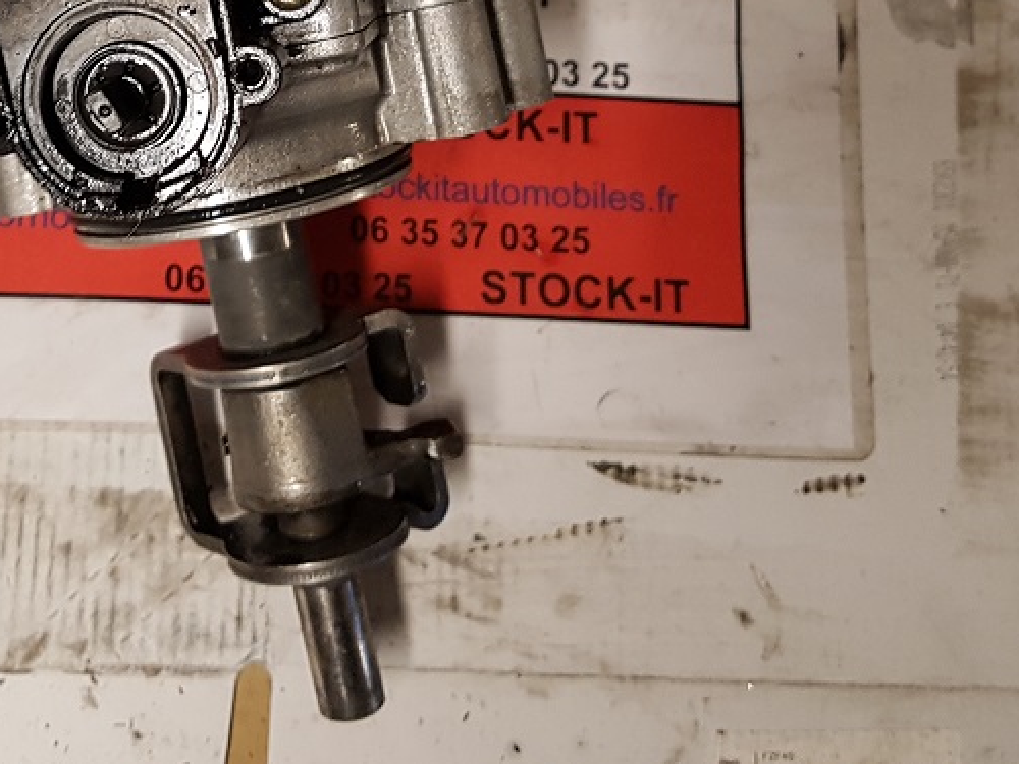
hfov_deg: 36.0
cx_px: 259
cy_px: 59
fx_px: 1531
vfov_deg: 26.9
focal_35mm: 52
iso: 160
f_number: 1.7
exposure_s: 1/50
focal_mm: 4.2
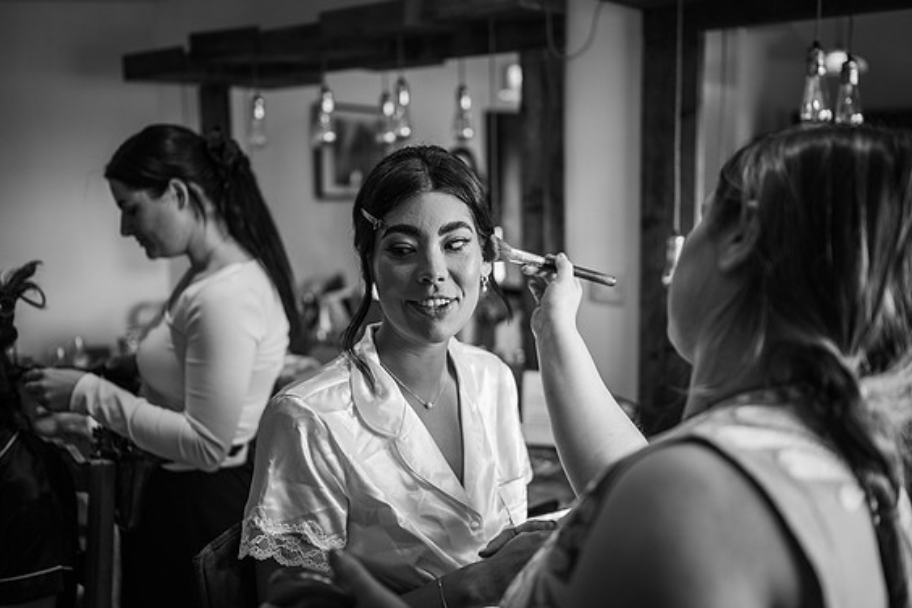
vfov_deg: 36.9
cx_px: 451
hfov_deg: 53.1
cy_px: 299
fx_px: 912
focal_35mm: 36
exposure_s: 1/250
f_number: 1.8
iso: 100
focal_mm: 35
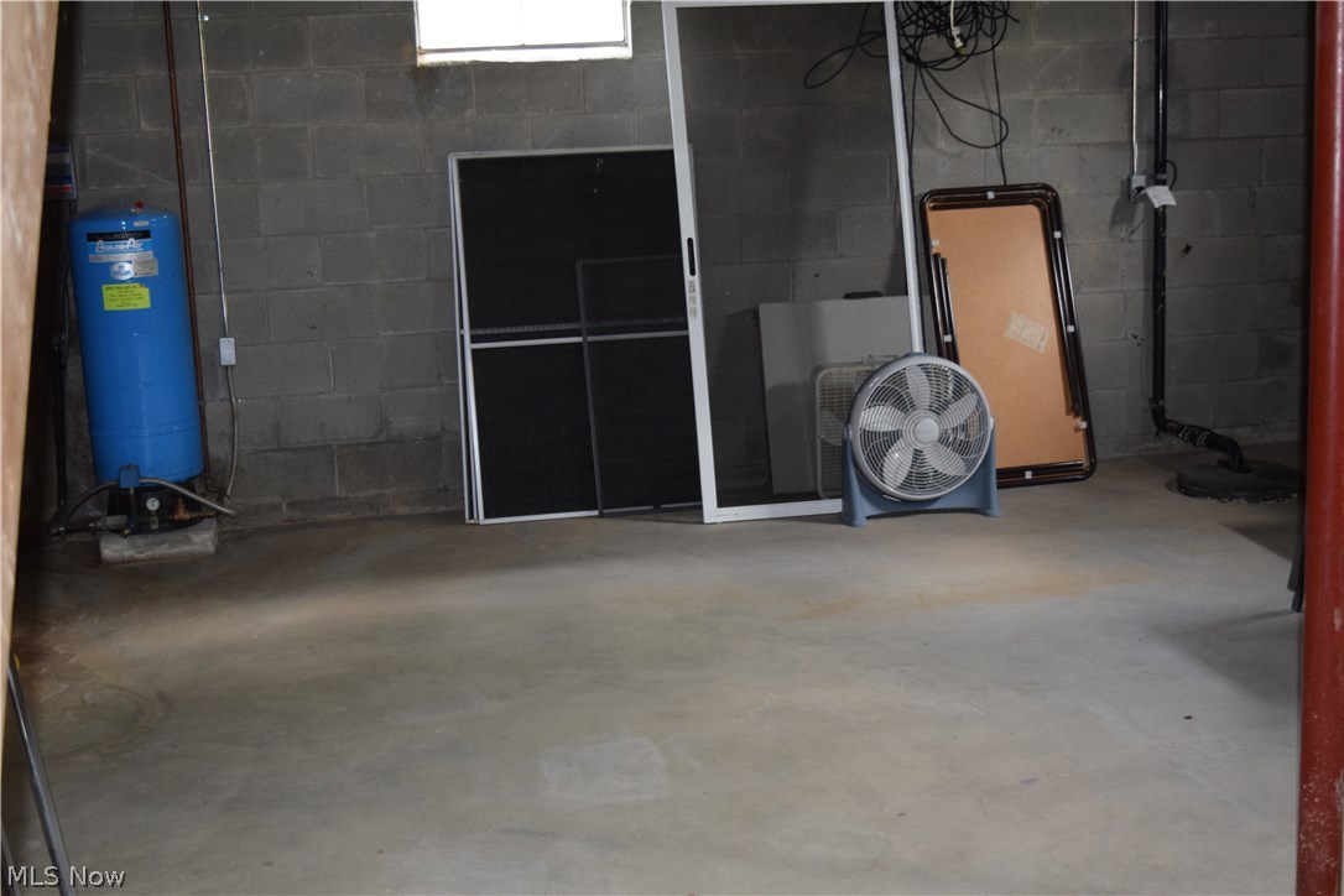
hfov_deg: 42.3
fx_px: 1736
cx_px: 672
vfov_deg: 28.9
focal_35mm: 46
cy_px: 448
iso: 1600
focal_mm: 31
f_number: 4.2
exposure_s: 1/60
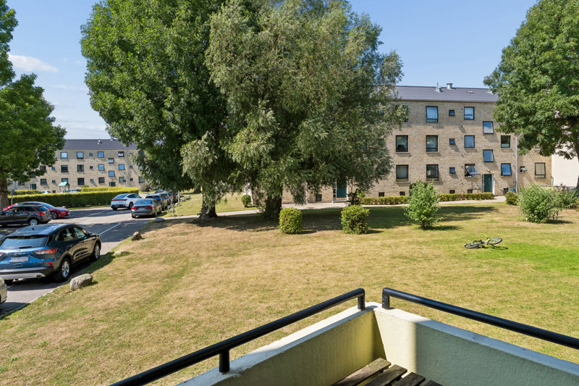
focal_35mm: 22
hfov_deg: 79.2
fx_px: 350
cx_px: 290
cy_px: 193
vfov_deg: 57.8
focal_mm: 14.5
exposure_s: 1/1000
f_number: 7.1
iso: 400
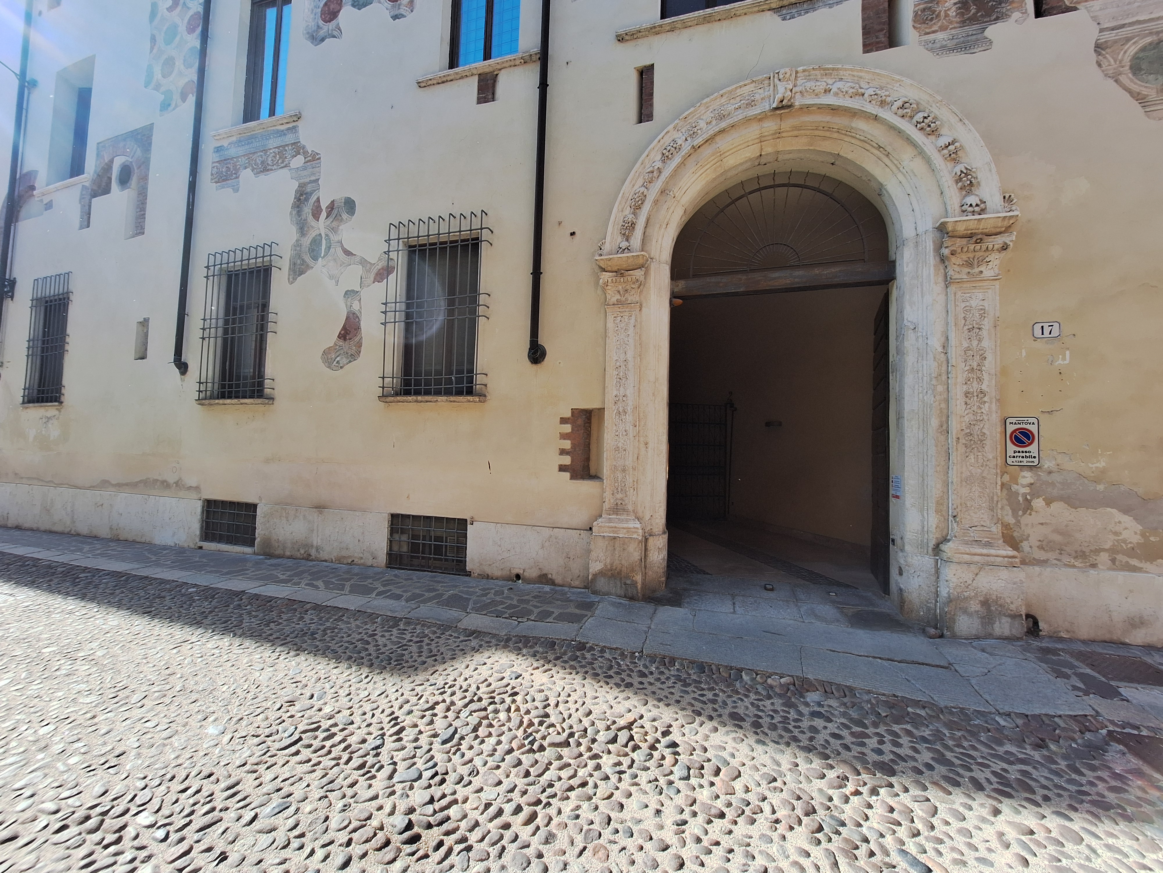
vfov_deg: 89.9
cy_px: 436
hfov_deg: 106.2
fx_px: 437
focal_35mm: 13
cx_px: 582
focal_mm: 1.74
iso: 40
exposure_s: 1/408
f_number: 2.2
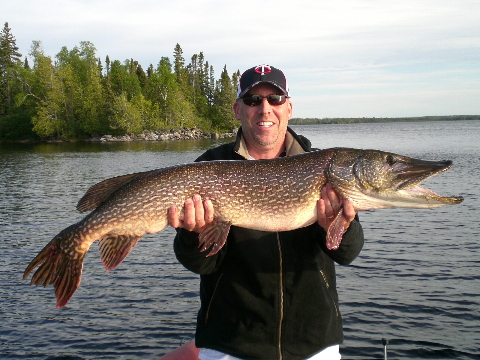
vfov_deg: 28.6
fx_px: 707
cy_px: 180
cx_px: 240
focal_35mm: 51
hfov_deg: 37.5
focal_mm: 8.44
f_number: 3.6
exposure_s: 1/250
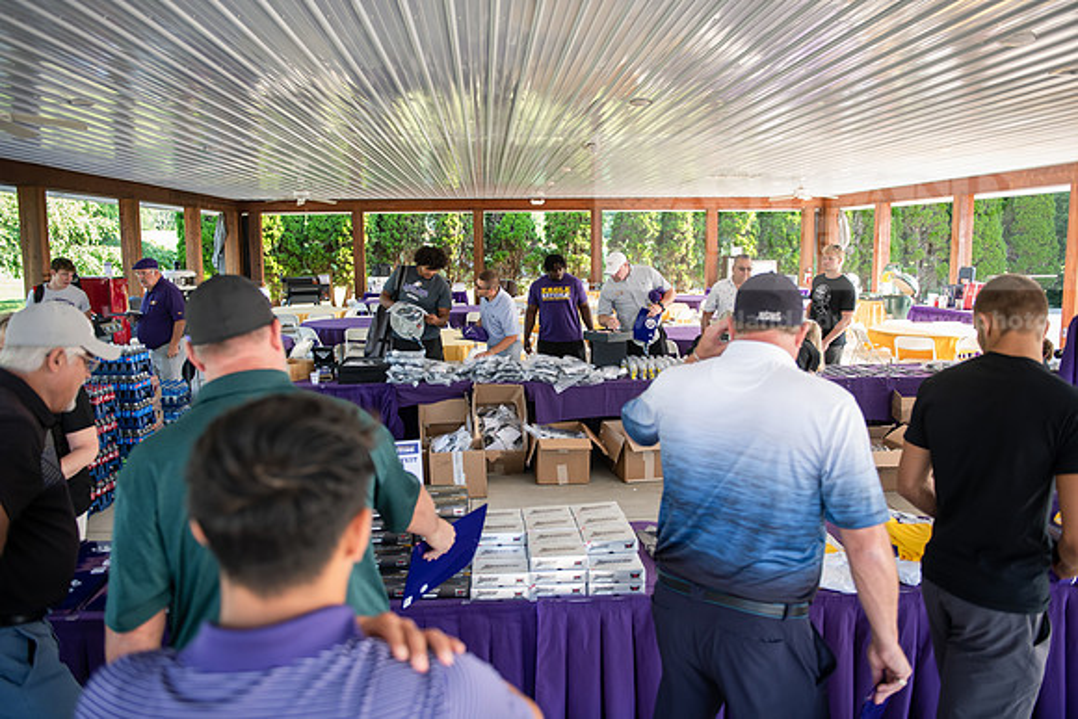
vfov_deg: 46.4
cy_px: 360
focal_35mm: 28
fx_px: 839
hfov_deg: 65.5
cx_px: 539
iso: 400
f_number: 3.2
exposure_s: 1/200
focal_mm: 28
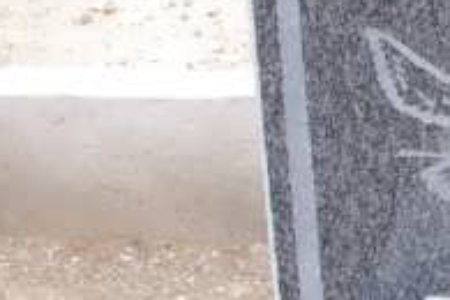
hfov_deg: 7.6
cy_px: 594
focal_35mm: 258
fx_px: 3225
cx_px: 932
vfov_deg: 5.2
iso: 800
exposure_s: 1/125
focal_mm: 28.13
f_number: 11
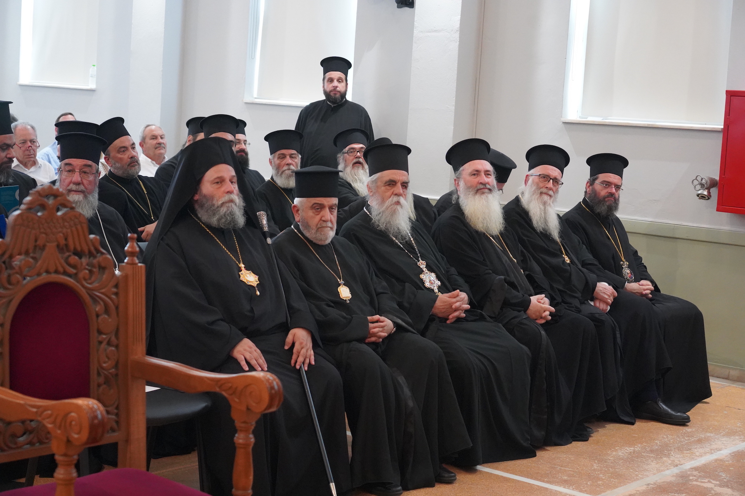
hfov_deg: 32.9
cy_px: 248
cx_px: 372
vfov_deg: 22.3
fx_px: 1262
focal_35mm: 61
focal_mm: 61
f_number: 4
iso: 10000
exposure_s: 1/160
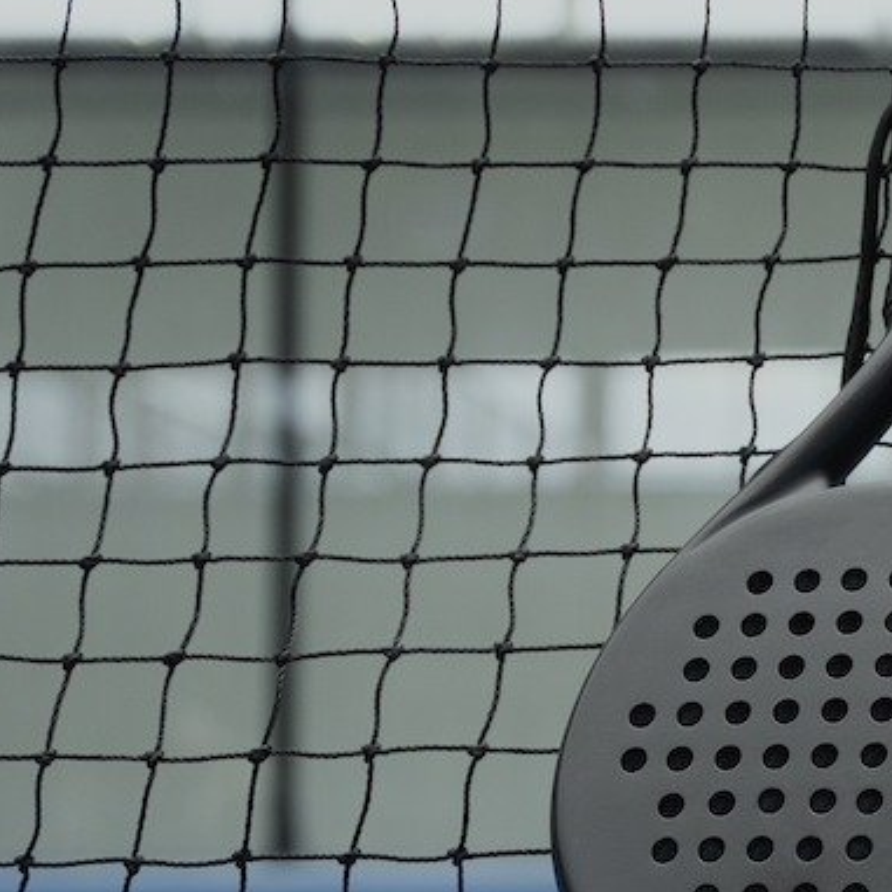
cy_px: 708
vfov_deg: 13.0
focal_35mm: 134
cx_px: 911
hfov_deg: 12.8
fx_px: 3907
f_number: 2.8
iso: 800
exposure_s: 1/400
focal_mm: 50
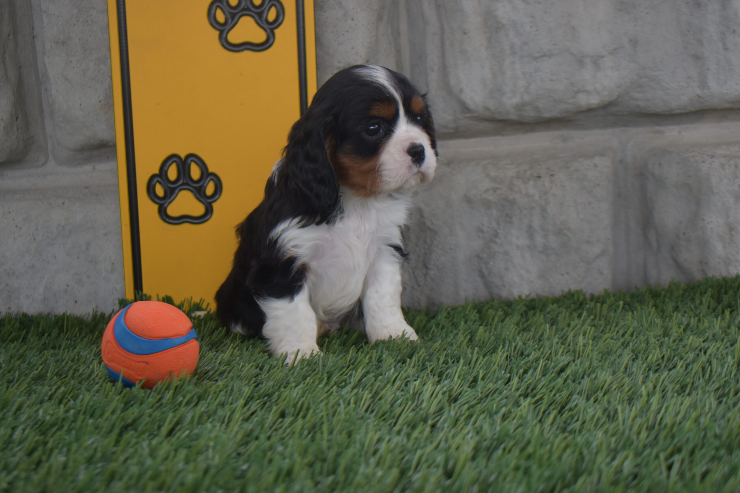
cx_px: 370
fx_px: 1172
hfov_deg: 35.1
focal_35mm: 57
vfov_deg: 23.8
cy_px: 246
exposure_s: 1/125
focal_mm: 38
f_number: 4.8
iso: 200
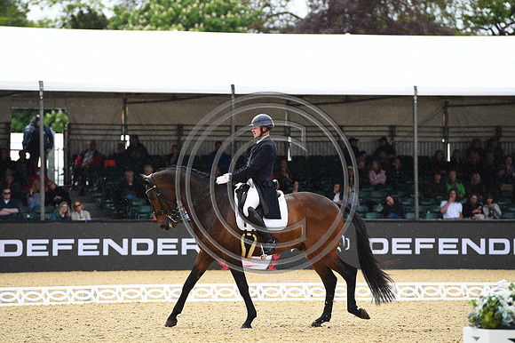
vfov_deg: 6.9
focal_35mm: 200
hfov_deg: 10.3
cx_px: 258
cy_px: 172
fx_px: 2859
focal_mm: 200
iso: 450
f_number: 5
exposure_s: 1/1250
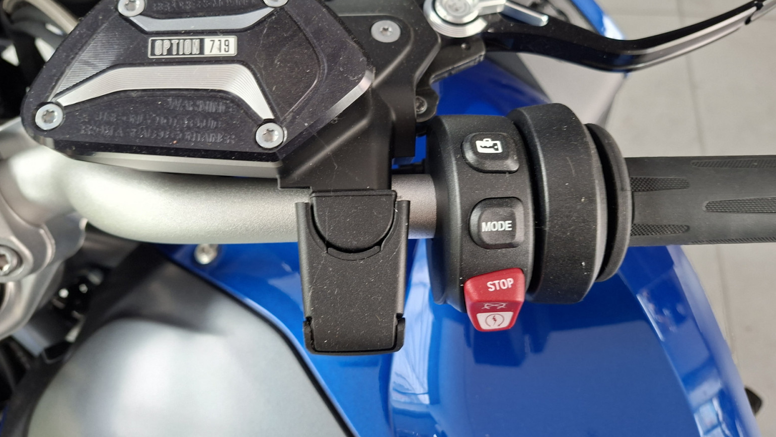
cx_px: 388
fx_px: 535
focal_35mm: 26
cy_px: 151
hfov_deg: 71.9
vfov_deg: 43.8
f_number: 1.8
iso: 250
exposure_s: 1/30
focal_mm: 5.54
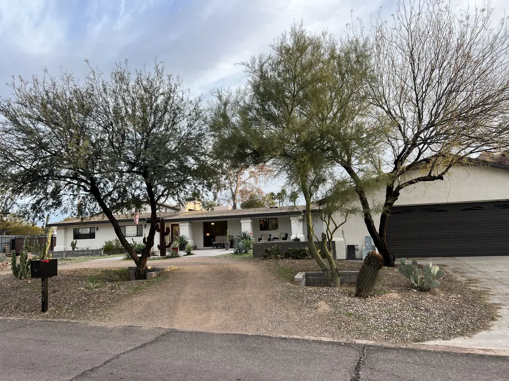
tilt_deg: +8.0
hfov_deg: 67.3
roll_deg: +1.8
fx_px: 382
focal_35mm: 26
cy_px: 190
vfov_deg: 53.1
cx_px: 254
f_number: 1.5
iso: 40
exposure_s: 1/177
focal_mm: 5.7
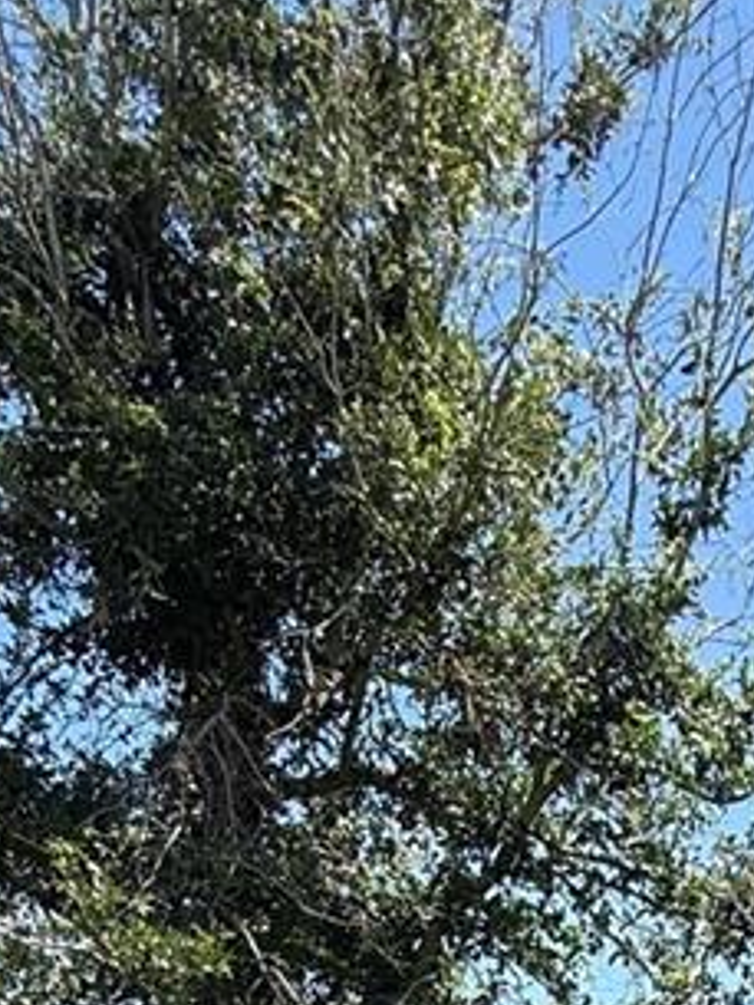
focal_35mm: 55
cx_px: 747
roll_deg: -1.6
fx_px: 1596
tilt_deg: -12.2
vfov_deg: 24.0
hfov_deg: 25.3
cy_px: 1644
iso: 50
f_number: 2.2
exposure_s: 1/955
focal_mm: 2.22
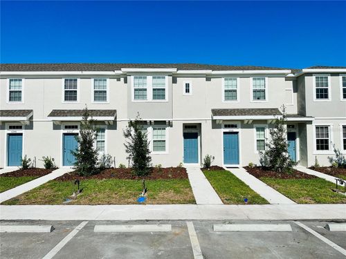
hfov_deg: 71.6
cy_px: 130
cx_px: 173
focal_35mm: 24
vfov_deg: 56.8
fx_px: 240
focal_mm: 6.86
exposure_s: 1/15625
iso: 80
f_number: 1.78
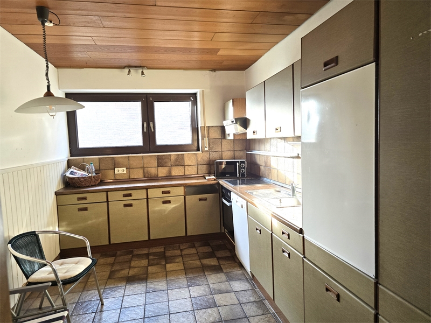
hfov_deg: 73.9
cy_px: 162
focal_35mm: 23
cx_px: 216
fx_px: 286
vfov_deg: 58.9
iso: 200
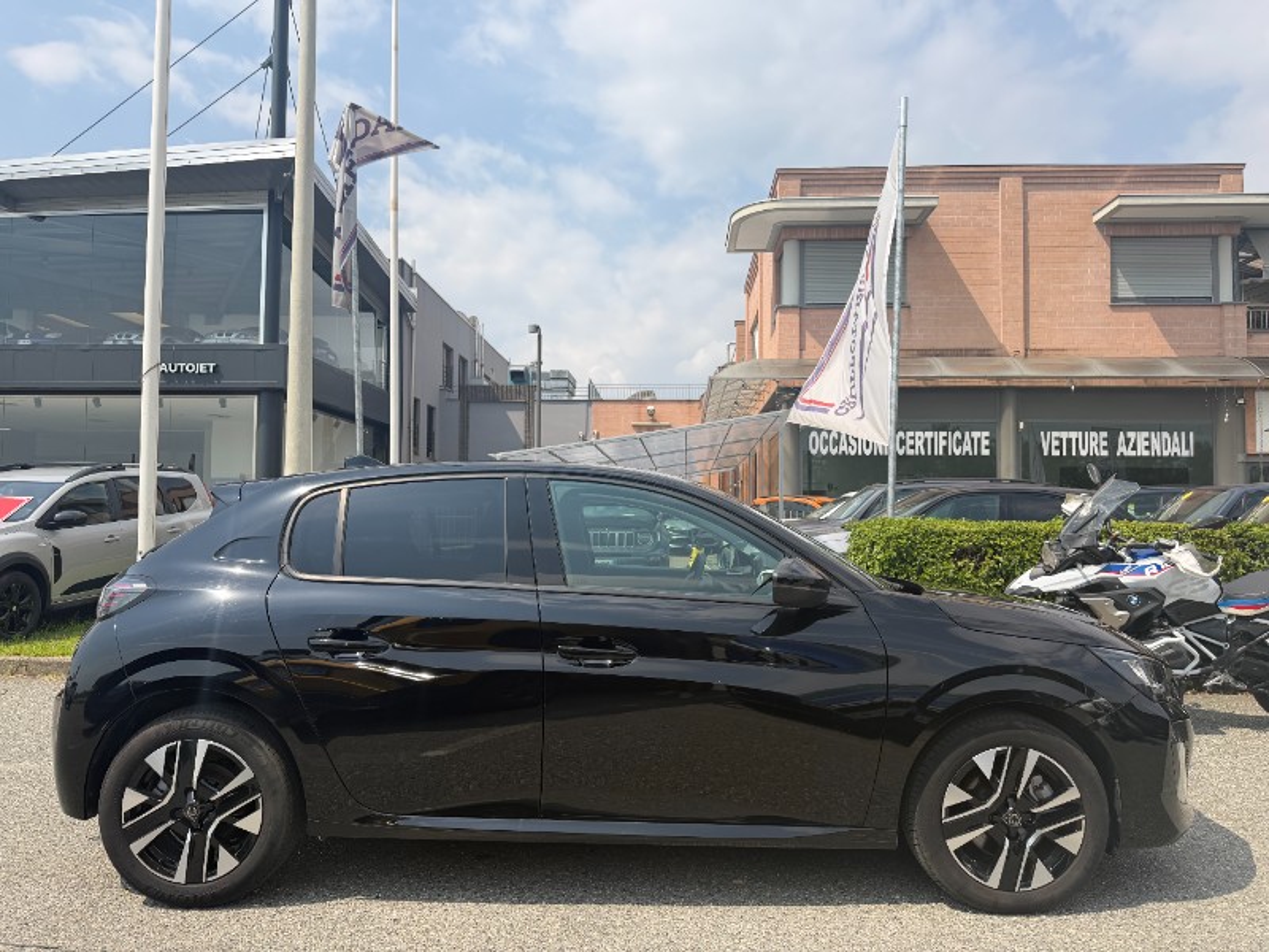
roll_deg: -0.6
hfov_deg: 71.6
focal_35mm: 24
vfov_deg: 56.8
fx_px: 880
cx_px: 634
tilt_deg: +3.3
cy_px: 476
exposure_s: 1/2801
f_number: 1.78
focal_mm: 6.76
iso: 100
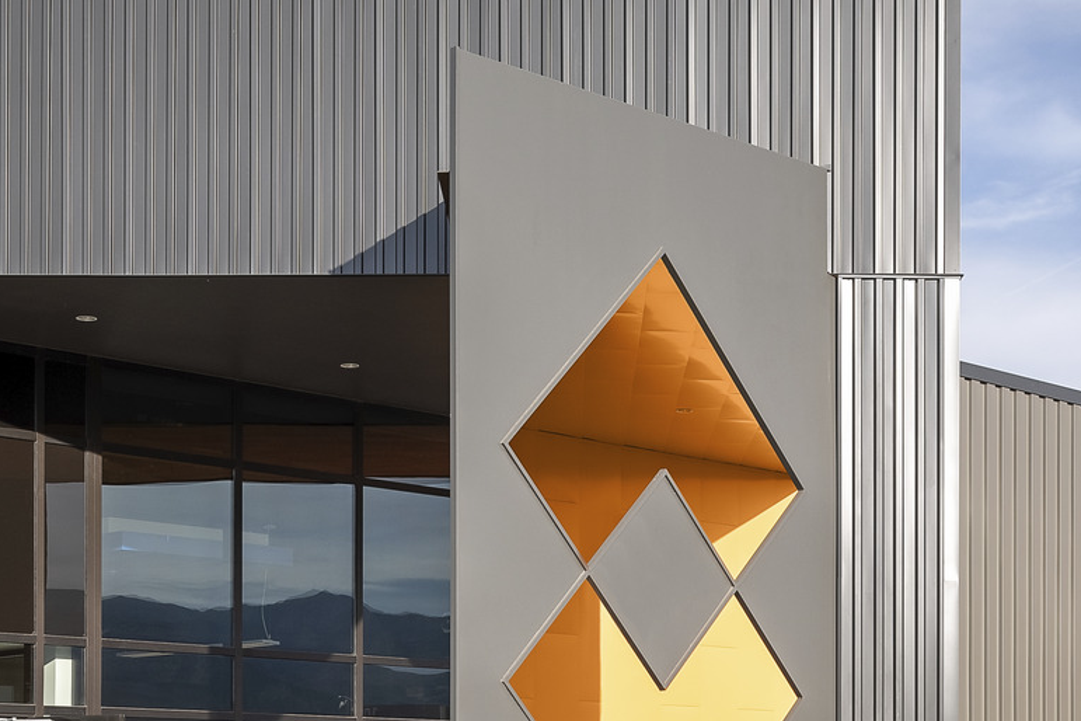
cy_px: 471
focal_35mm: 70
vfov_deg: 19.4
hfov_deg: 28.7
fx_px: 2102
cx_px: 359
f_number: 11
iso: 64
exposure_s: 1/60
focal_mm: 24
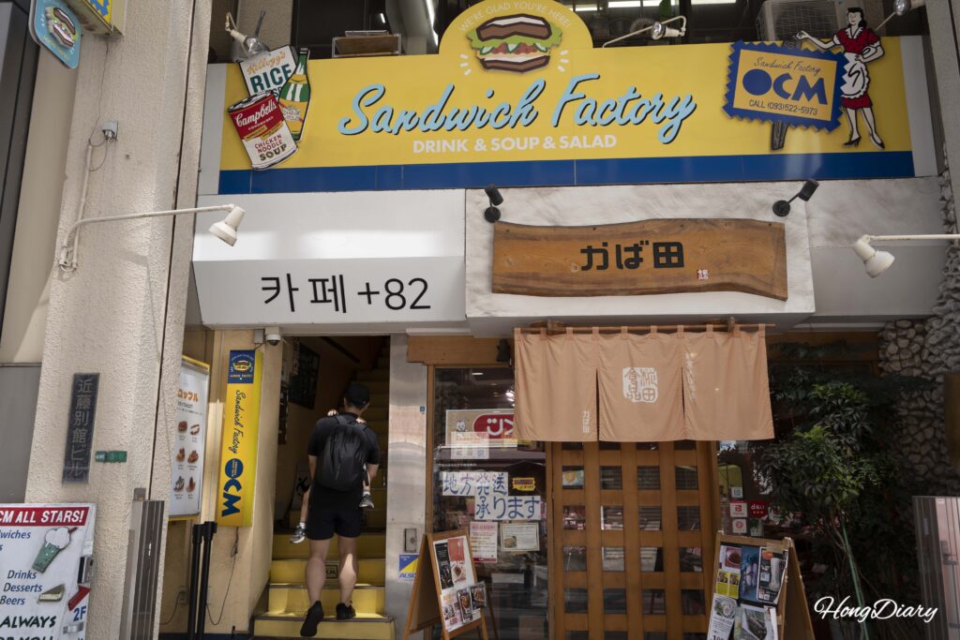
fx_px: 747
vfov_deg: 46.4
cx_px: 480
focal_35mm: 28
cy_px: 320
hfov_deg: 65.5
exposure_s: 1/200
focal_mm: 28
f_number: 4.5
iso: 100
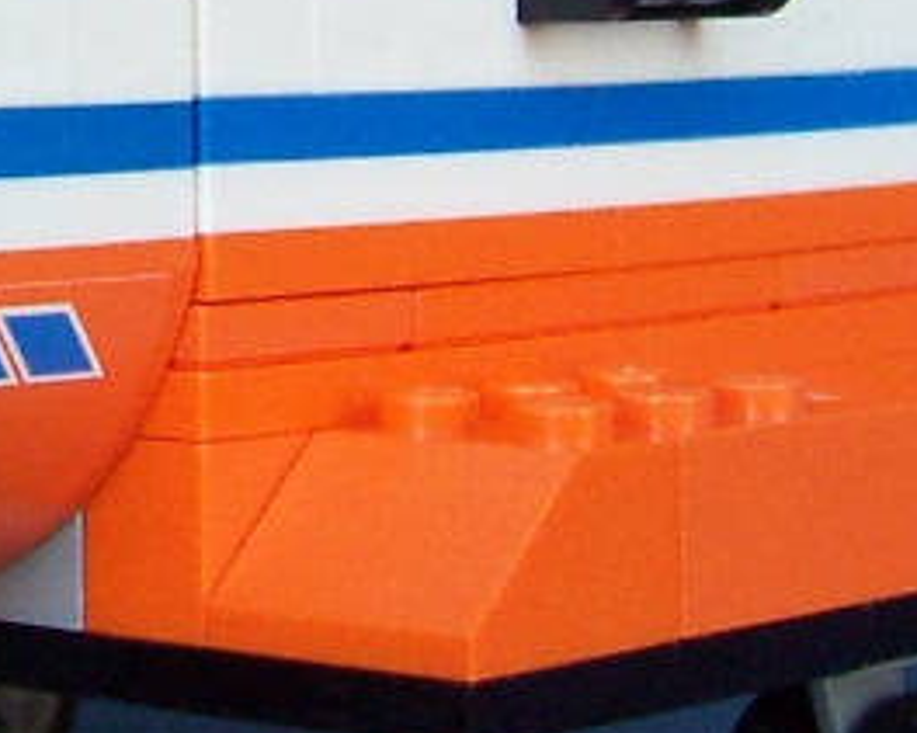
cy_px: -212
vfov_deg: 9.3
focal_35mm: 164
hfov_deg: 11.5
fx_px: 4449
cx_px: -160
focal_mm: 5.6
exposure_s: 1/90
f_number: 2.8
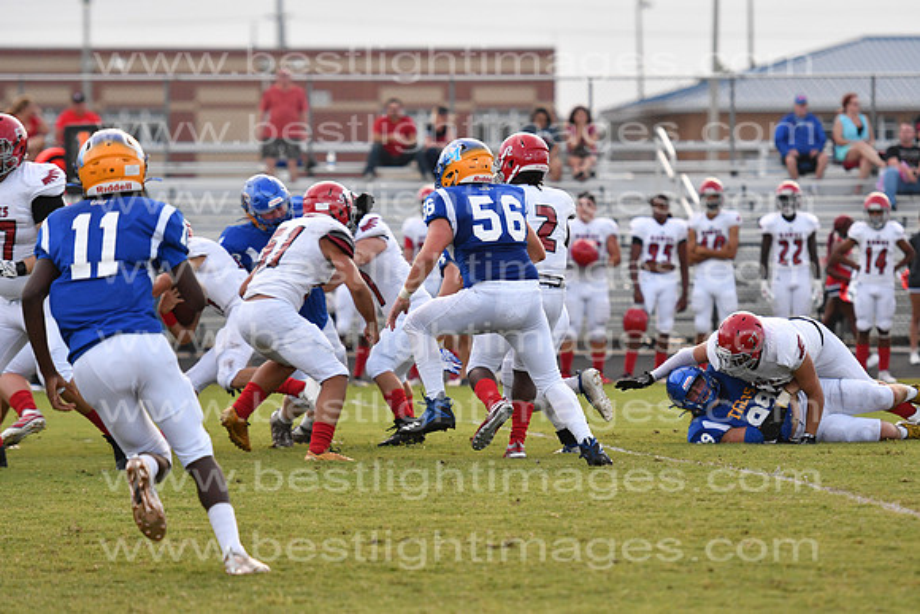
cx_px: 460
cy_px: 307
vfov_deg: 5.9
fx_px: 5943
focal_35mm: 232
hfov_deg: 8.9
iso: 1600
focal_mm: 155
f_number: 3.2
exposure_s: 1/2000
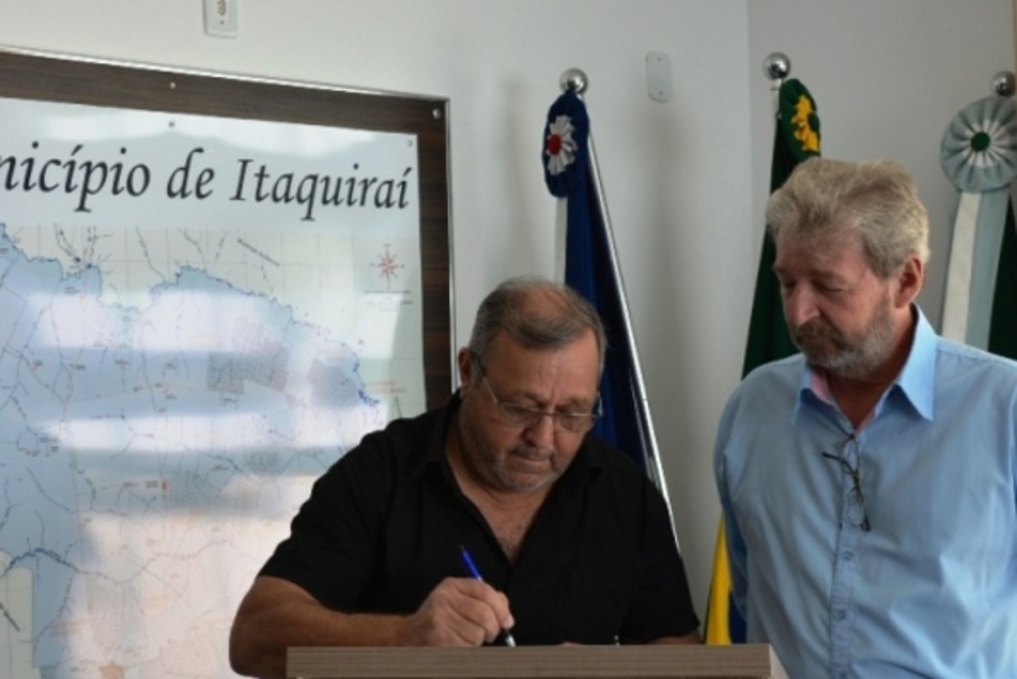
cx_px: 538
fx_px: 1604
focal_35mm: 57
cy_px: 406
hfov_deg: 35.2
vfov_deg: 23.9
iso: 250
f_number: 5.6
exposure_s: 1/125
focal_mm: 25
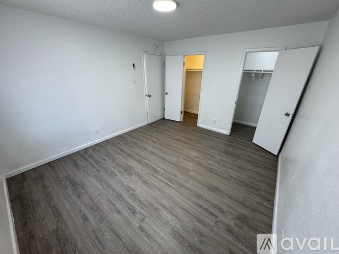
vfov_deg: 85.7
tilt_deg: -25.1
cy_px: 127
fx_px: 137
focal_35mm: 14
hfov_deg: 102.1
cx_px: 170
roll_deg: -0.4
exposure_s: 1/120
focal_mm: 2.22
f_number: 2.2
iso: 200
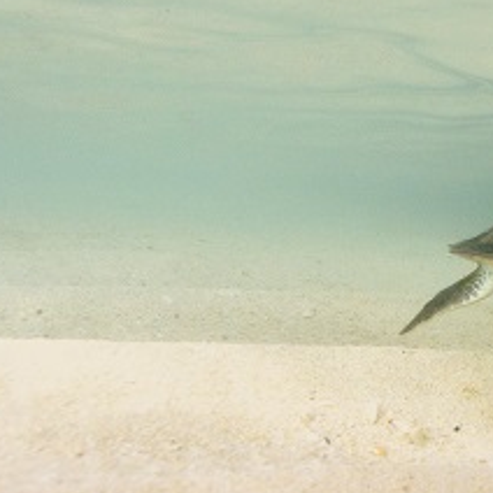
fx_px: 1353
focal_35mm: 84
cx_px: 633
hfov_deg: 19.2
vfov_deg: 20.5
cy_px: 141
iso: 296
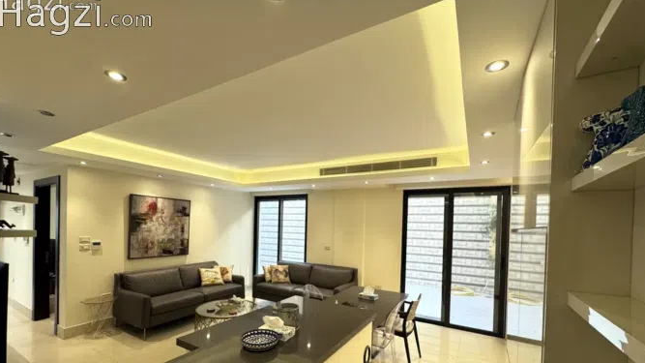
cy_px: 230
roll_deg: -2.1
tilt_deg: -1.1
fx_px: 274
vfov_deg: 65.9
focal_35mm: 16
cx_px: 317
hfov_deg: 99.4
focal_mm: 2.22
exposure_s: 1/100
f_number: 2.2
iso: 200
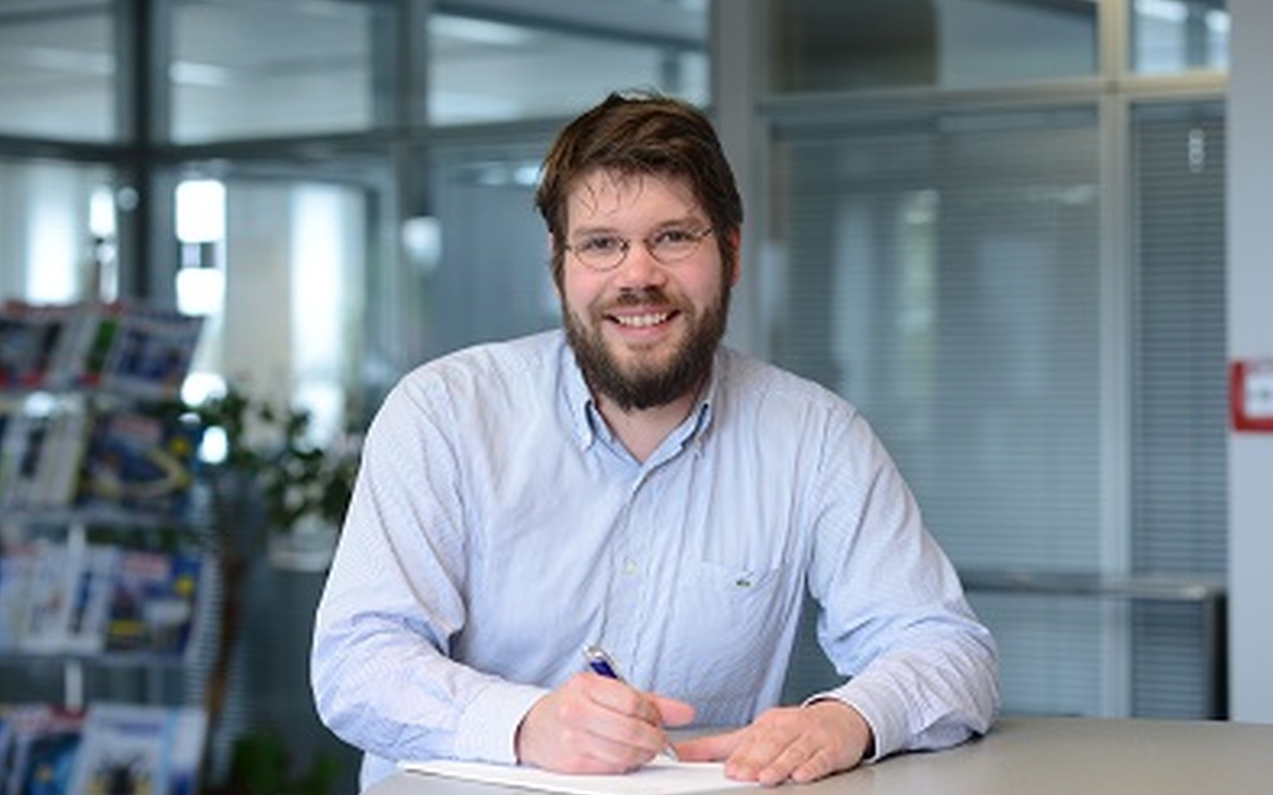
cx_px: 643
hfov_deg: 23.6
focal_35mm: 88
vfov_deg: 14.8
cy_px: 419
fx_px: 3052
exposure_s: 1/160
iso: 800
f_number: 3.5
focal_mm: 85
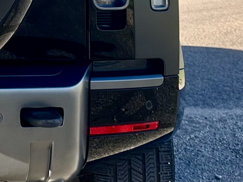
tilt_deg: +5.6
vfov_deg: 12.5
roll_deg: -1.3
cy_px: -110
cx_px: -141
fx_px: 779
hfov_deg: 16.0
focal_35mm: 111
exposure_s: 1/1495
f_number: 1.78
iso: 80
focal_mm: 6.86
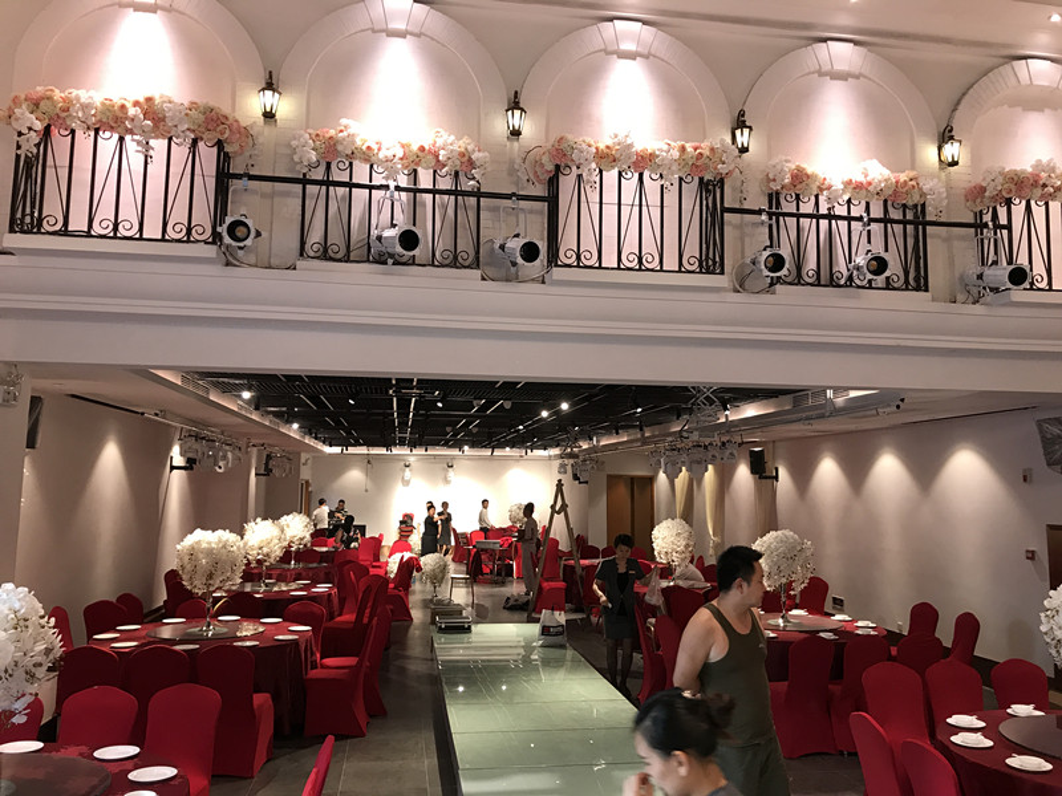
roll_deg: -2.3
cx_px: 531
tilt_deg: +6.0
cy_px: 398
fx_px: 859
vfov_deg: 49.7
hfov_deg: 63.4
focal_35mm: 28
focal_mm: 3.99
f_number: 1.8
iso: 40
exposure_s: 1/20
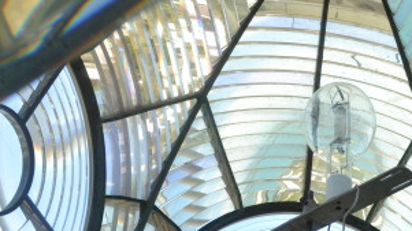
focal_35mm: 47
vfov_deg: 25.3
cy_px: 86
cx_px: 341
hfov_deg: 41.5
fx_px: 513
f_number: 6.3
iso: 100
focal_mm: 18
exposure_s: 1/100
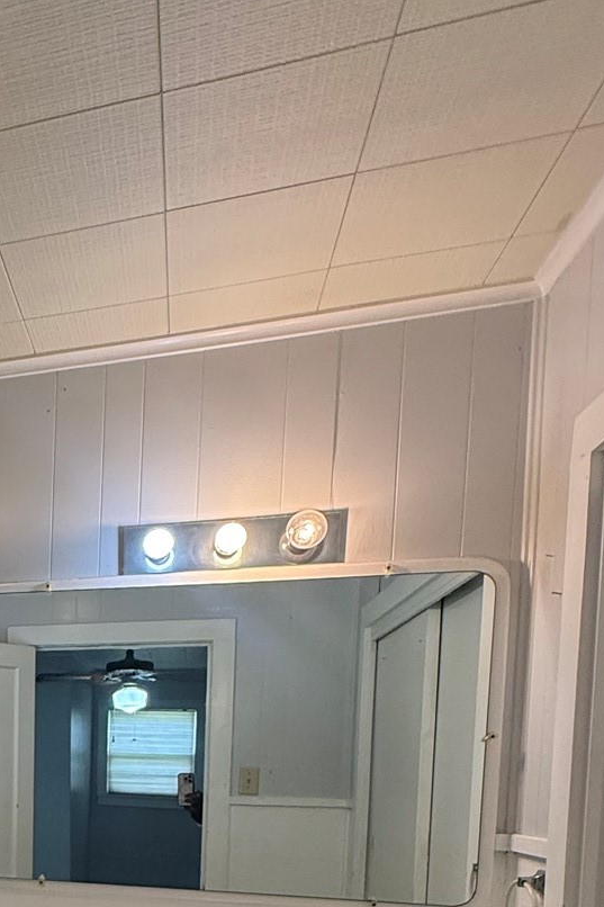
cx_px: -164
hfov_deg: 29.5
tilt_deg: -1.5
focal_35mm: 37
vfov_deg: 46.5
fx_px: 931
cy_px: 826
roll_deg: -2.0
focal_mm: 2.22
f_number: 2.2
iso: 200
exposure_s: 1/120
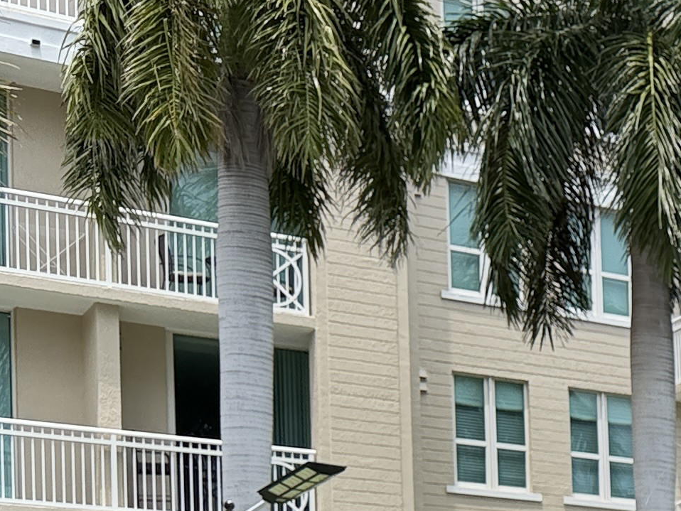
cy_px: 810
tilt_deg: +0.9
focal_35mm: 101
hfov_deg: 16.1
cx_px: 1272
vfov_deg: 13.6
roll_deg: +3.1
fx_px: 1987
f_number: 1.78
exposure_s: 1/2370
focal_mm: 6.76
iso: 100
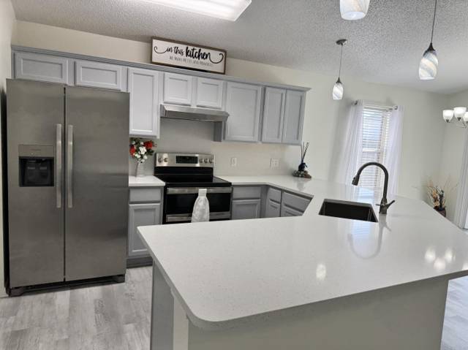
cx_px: 234
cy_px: 175
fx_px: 324
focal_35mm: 24
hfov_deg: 71.6
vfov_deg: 56.8
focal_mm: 6.76
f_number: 1.78
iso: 80
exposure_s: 1/340
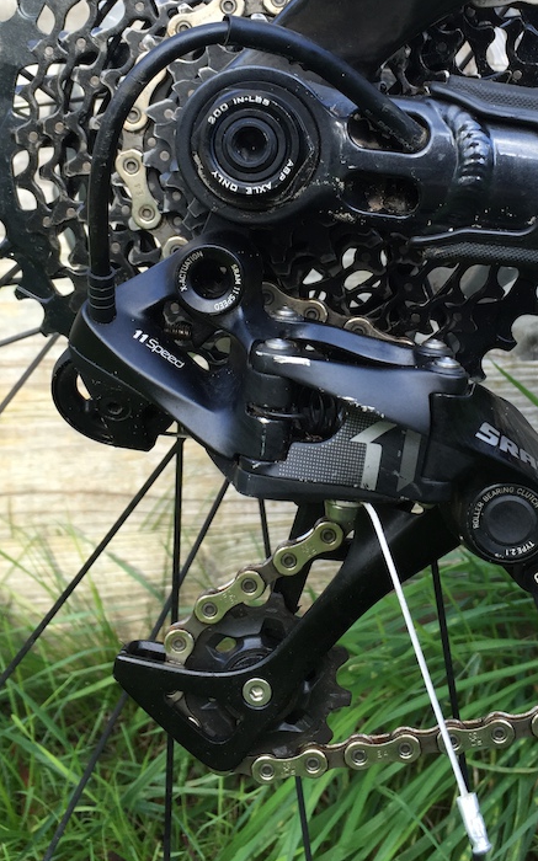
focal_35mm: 45
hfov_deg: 28.5
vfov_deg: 44.0
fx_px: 1057
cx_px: 332
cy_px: 314
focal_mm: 4.15
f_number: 2.2
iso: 40
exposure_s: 1/120
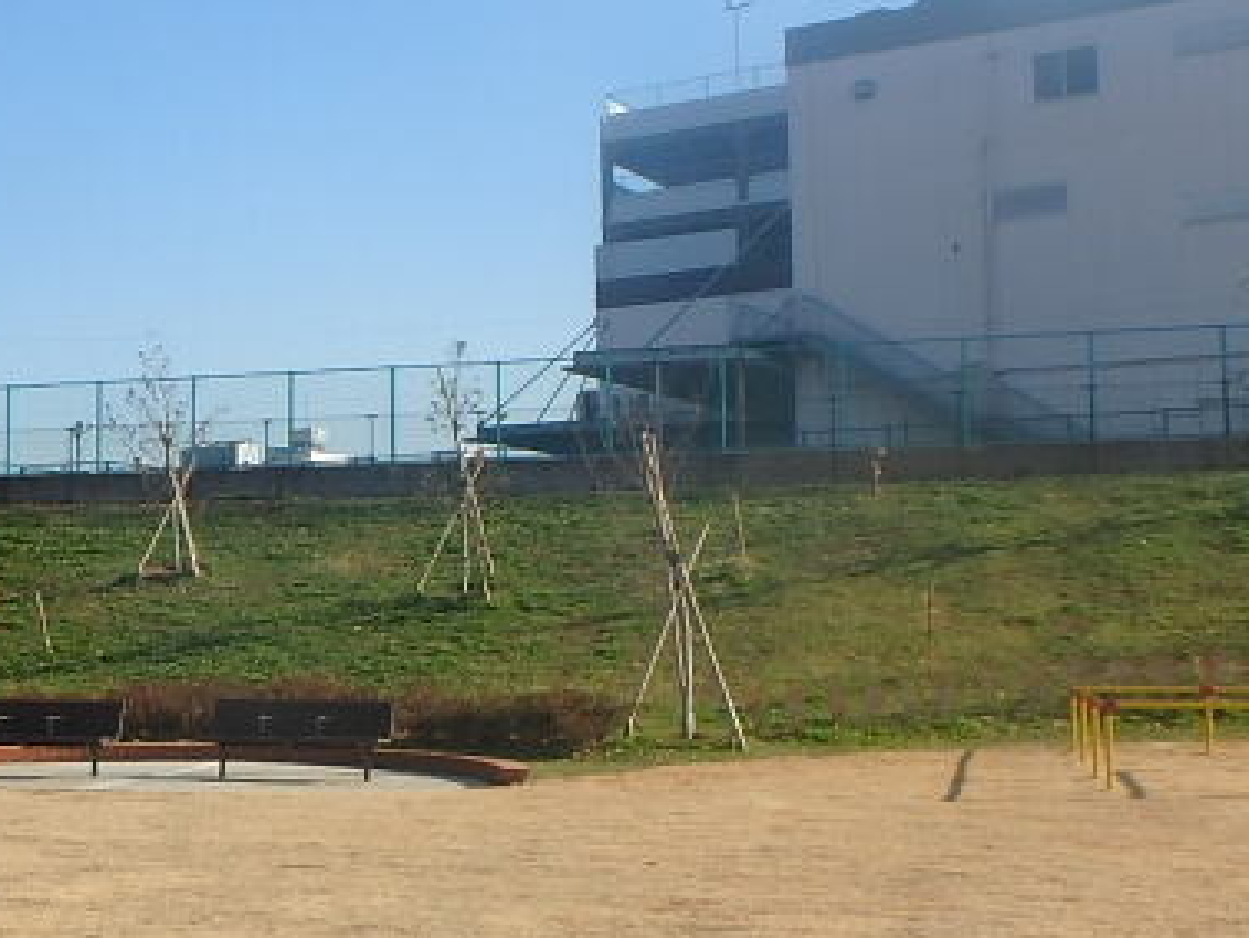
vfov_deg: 27.5
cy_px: 517
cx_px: 311
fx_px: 1913
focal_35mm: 53
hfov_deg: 35.4
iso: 125
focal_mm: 3.7
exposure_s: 1/400
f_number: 6
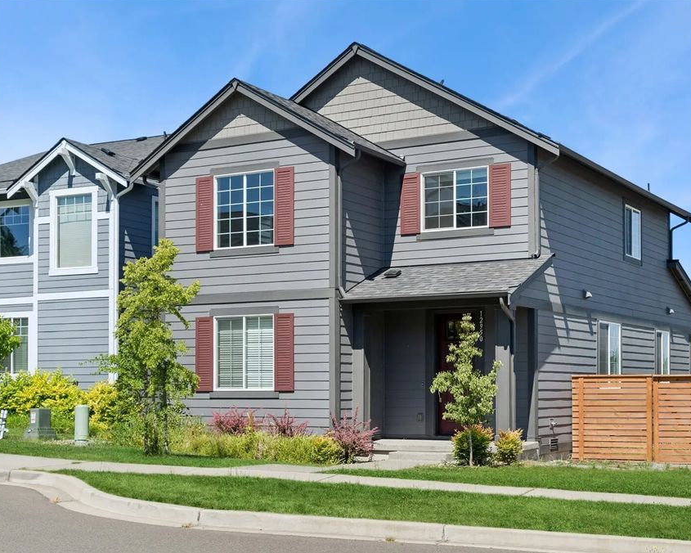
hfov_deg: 37.2
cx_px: 409
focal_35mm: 50
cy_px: 275
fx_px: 1023
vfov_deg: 30.3
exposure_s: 1/400
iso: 200
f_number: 8
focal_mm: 44
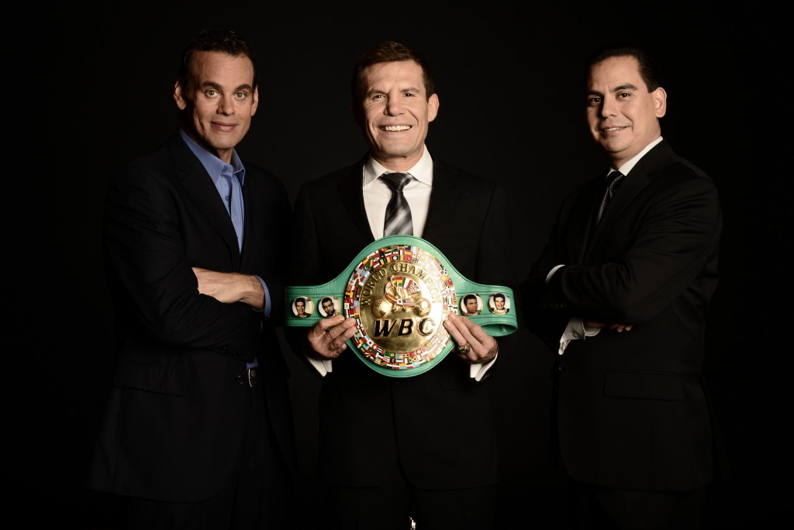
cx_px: 397
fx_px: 1147
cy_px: 265
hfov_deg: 38.2
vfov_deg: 26.0
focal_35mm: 52
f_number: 11
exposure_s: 1/250
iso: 200
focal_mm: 52
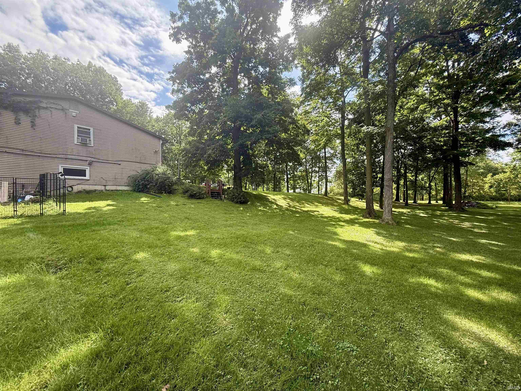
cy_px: 196
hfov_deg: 102.1
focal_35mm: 14
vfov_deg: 85.7
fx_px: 211
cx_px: 260
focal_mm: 2.22
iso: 64
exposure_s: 1/490
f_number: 2.2
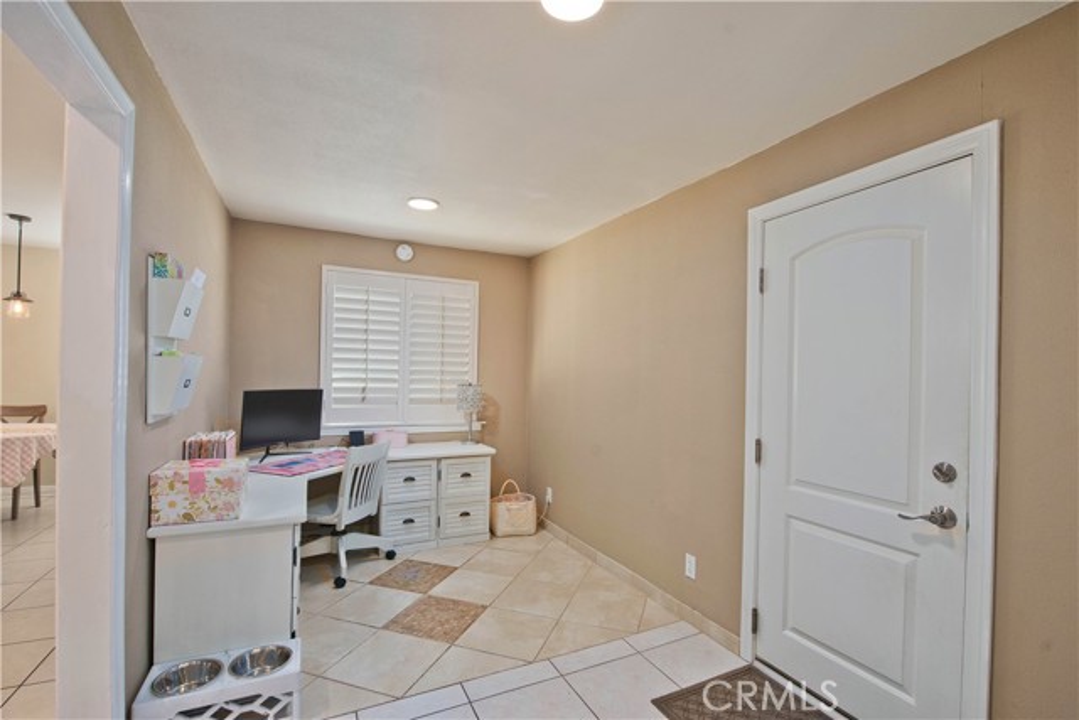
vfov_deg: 73.8
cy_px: 360
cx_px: 540
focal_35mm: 16
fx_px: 480
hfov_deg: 96.7
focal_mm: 16
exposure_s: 1/200
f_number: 5.6
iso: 400
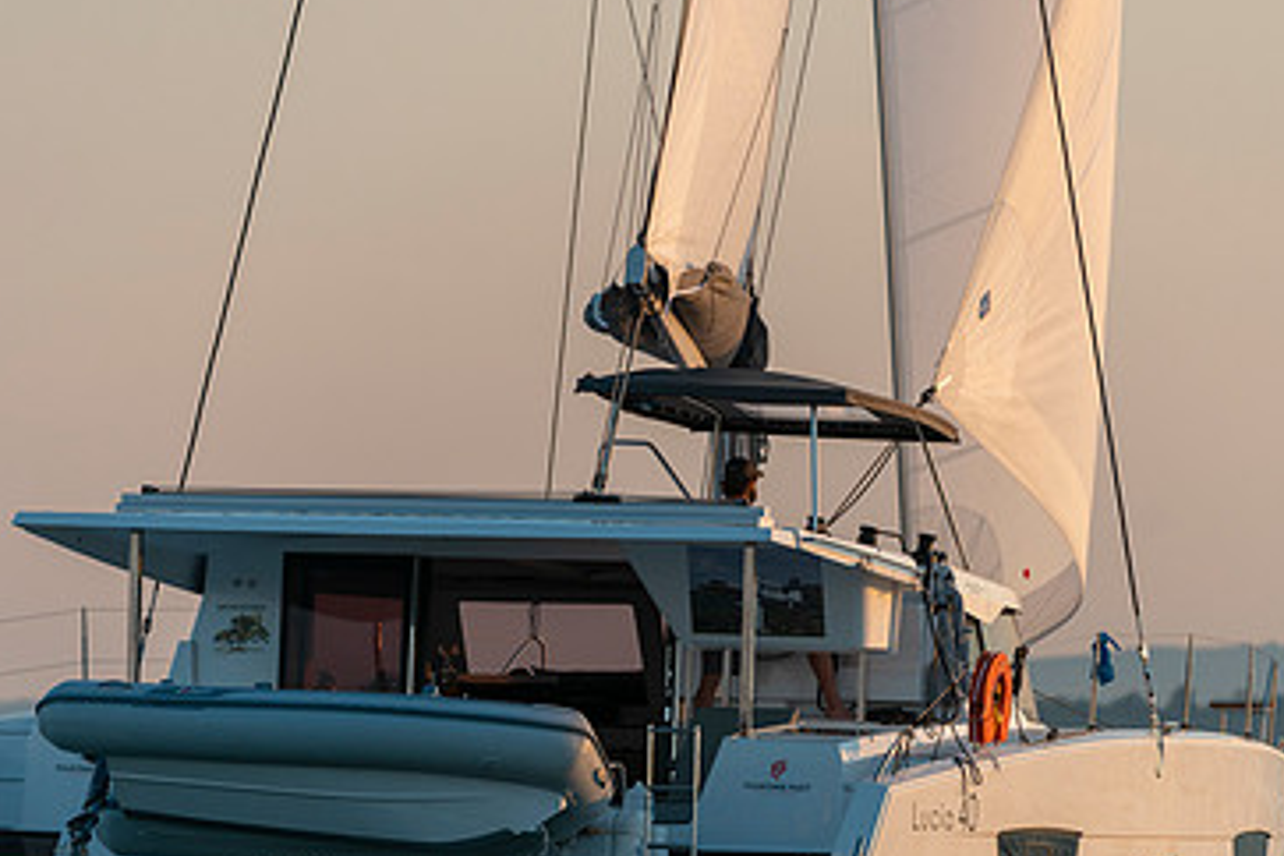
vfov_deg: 2.7
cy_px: 626
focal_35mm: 509
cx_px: 689
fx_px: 18153
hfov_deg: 4.1
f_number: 4.5
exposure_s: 1/1000
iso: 400
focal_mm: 300
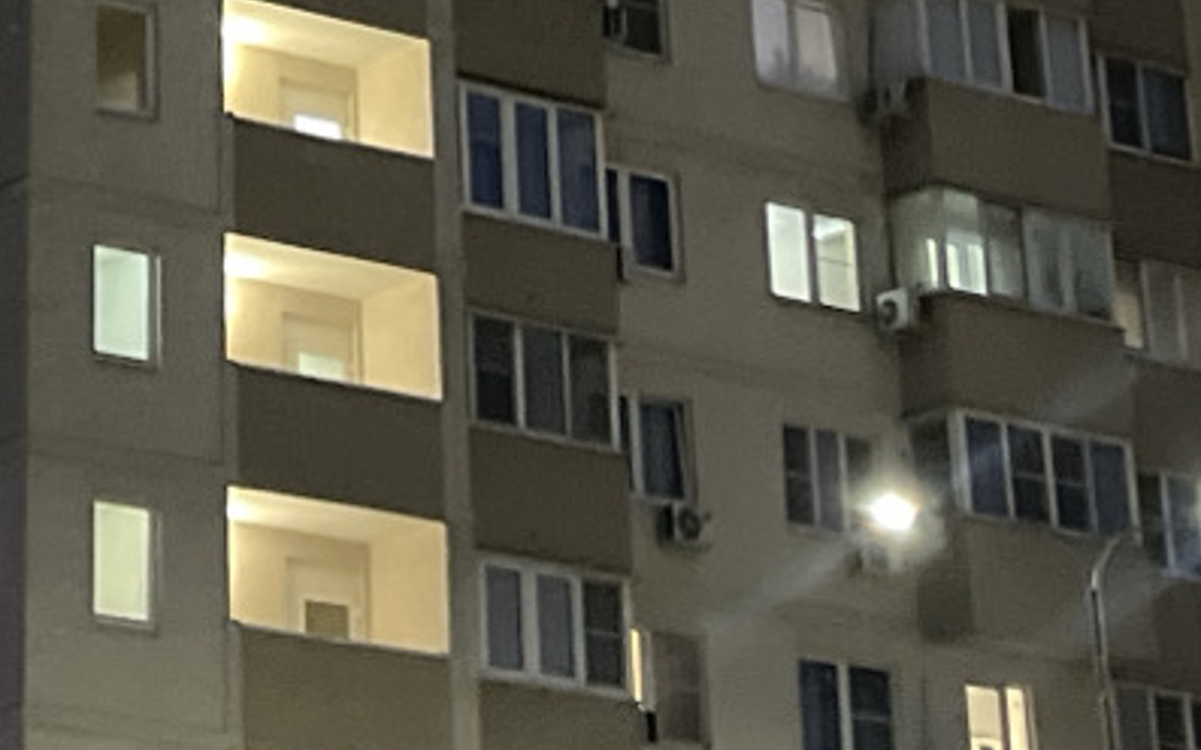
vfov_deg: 8.8
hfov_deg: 14.6
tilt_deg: +28.9
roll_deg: -1.3
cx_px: -160
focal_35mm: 139
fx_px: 4549
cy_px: -832
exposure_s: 1/25
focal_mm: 5.1
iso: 1000
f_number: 1.6
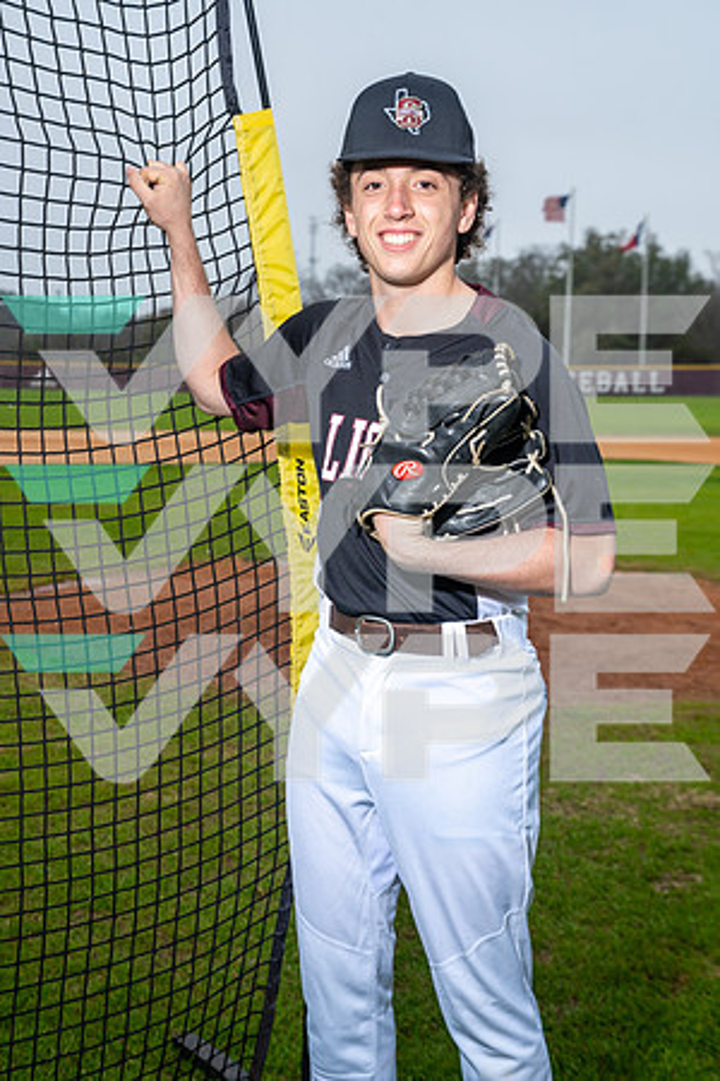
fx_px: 1650
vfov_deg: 36.2
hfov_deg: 24.6
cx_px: 360
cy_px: 540
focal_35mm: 55
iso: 100
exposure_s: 1/125
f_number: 6.3
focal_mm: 55
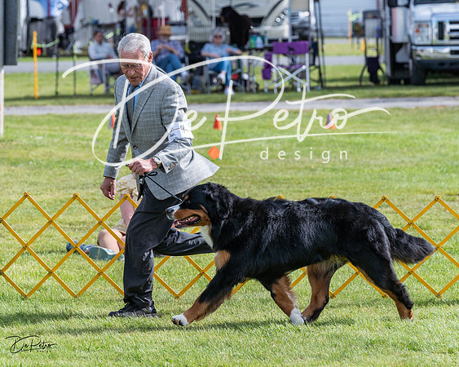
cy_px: 160
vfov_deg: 7.3
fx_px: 2884
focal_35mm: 212
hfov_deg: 9.1
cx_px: 194
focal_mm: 167
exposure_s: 1/1250
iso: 400
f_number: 5.6
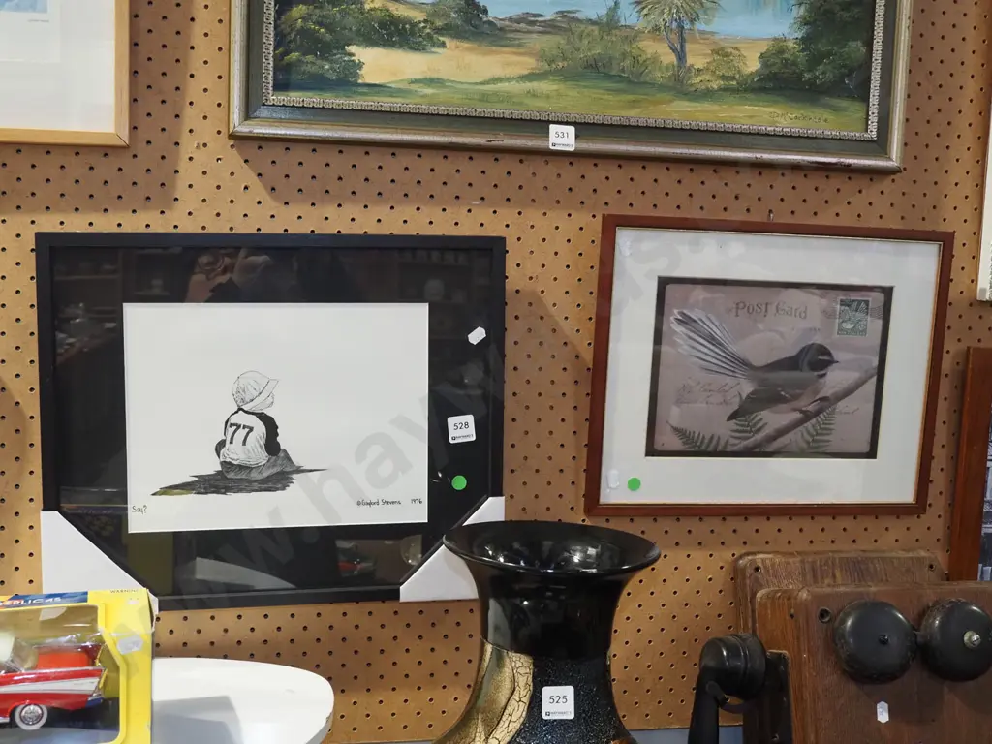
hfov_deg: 46.8
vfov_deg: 36.0
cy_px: 372
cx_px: 496
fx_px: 1146
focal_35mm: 40
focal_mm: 20
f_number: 5.6
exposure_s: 1/60
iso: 2000
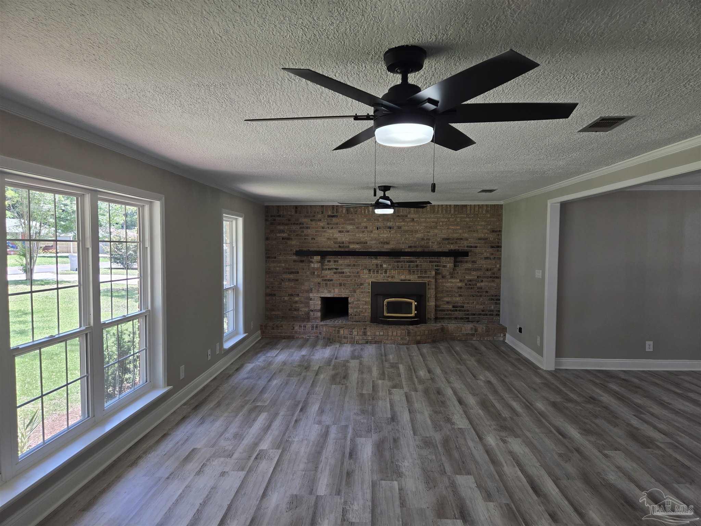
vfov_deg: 58.9
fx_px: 466
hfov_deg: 73.9
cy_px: 263
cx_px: 350
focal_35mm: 23
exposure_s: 1/120
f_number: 1.8
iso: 32
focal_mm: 5.4
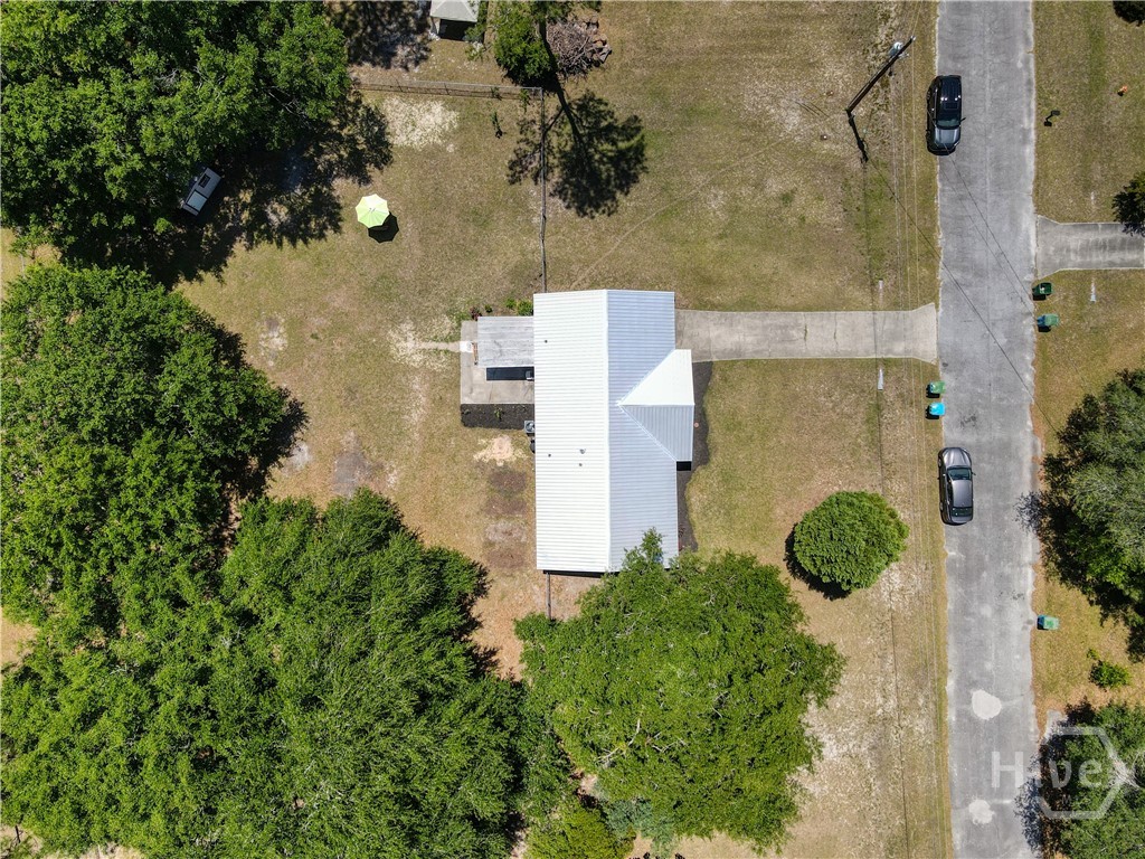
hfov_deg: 71.6
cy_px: 430
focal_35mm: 24
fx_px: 794
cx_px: 572
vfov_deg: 56.8
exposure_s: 1/640
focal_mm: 4.5
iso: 100
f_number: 2.8
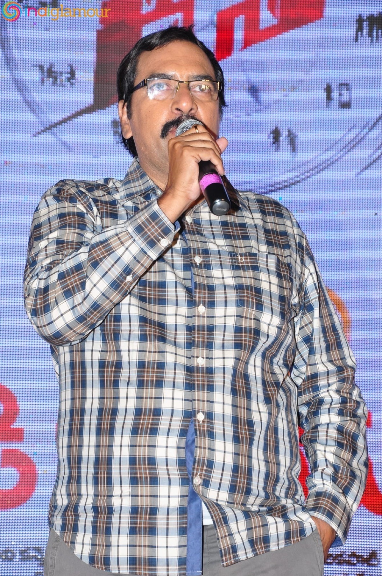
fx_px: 2203
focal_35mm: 138
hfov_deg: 9.9
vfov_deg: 14.9
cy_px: 288
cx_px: 191
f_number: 9
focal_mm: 92
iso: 400
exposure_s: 1/125
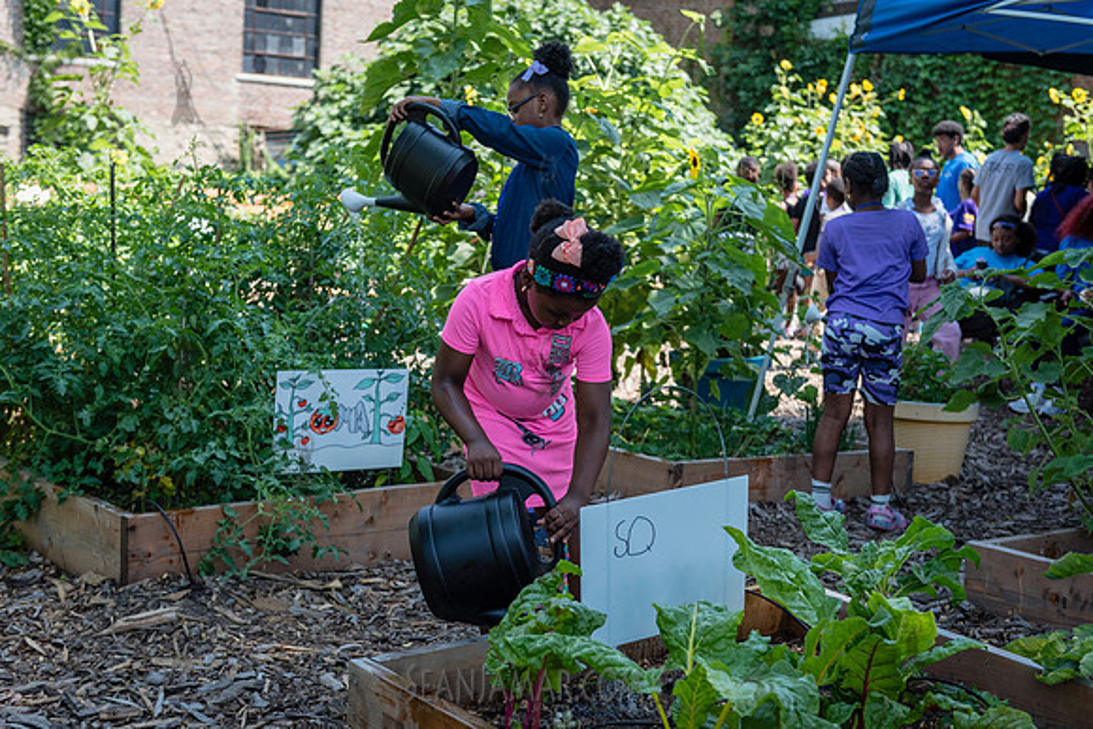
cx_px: 546
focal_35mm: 48
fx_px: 1458
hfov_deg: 41.1
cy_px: 364
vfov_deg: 28.1
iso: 500
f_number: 3.5
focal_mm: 48
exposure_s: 1/1250
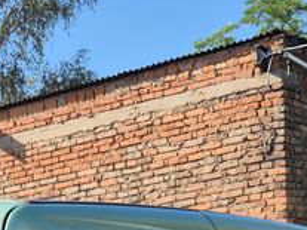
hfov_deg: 17.0
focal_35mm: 114
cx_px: 34
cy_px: 540
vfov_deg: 11.1
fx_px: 1010
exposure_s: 1/816
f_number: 1.8
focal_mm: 5.4
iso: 25
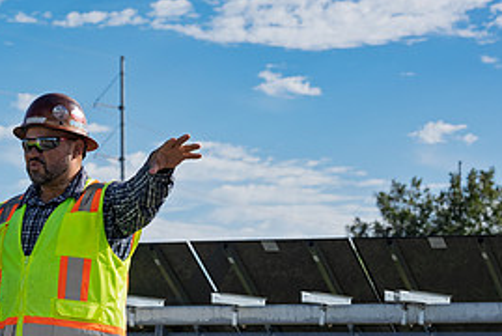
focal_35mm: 183
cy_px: 343
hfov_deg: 11.1
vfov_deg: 7.5
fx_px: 2555
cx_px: -22
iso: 200
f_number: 8
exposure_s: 1/1000
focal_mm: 85
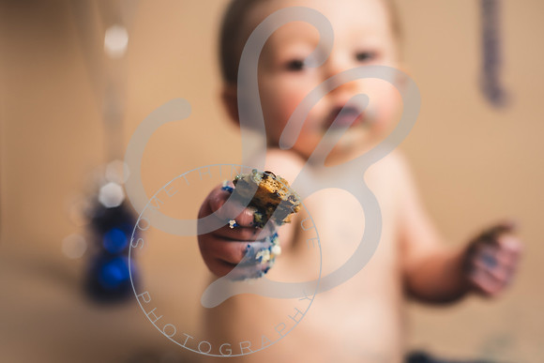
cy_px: 200
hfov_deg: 36.2
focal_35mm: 55
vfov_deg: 24.6
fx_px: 831
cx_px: 245
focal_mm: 50
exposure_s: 1/125
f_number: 2.8
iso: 200
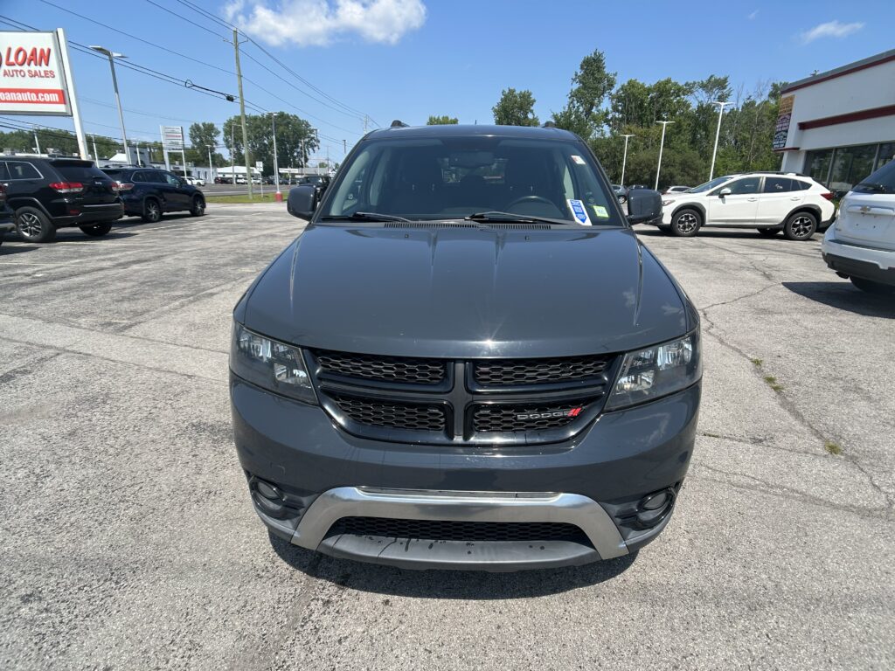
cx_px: 448
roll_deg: -1.1
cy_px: 336
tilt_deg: -17.6
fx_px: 672
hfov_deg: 67.3
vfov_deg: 53.1
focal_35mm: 26
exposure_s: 1/3257
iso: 50
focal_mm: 5.7
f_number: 1.5
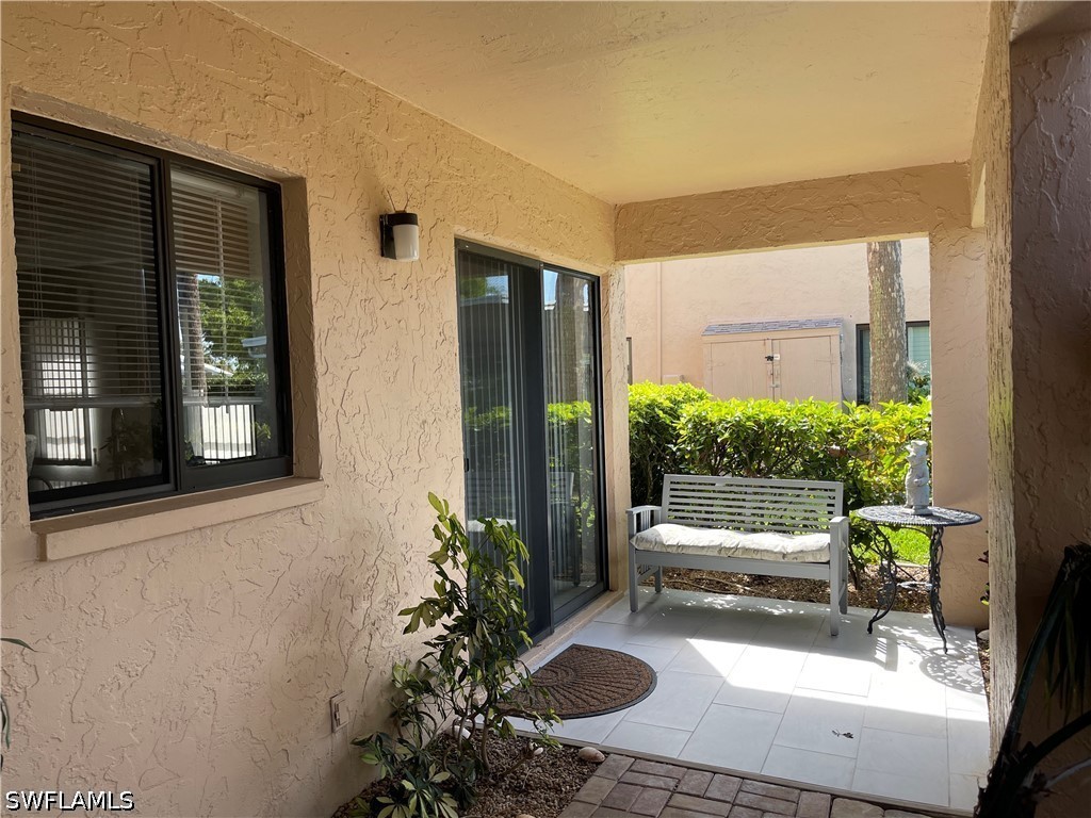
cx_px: 546
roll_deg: +2.0
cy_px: 409
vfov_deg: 54.9
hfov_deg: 69.4
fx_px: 788
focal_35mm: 25
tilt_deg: -0.8
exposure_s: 1/404
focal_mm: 5.1
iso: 32
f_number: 1.6
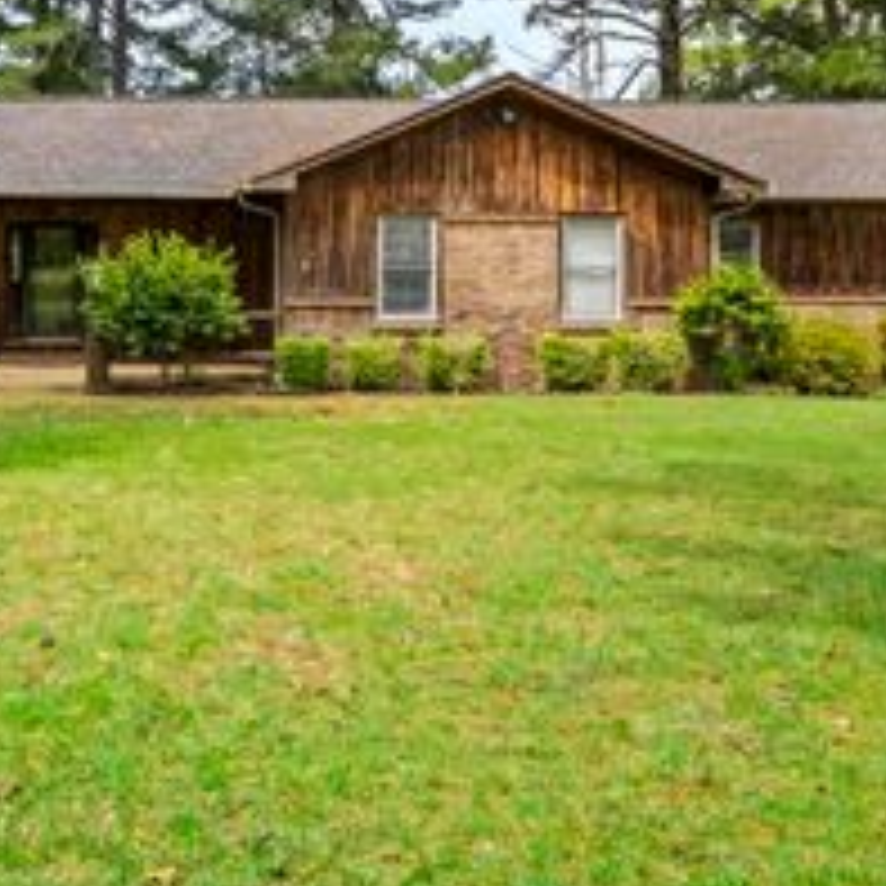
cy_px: 245
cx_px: 157
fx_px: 1187
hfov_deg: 39.1
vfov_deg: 40.0
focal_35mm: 41
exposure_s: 1/125
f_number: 8
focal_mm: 12.6
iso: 400
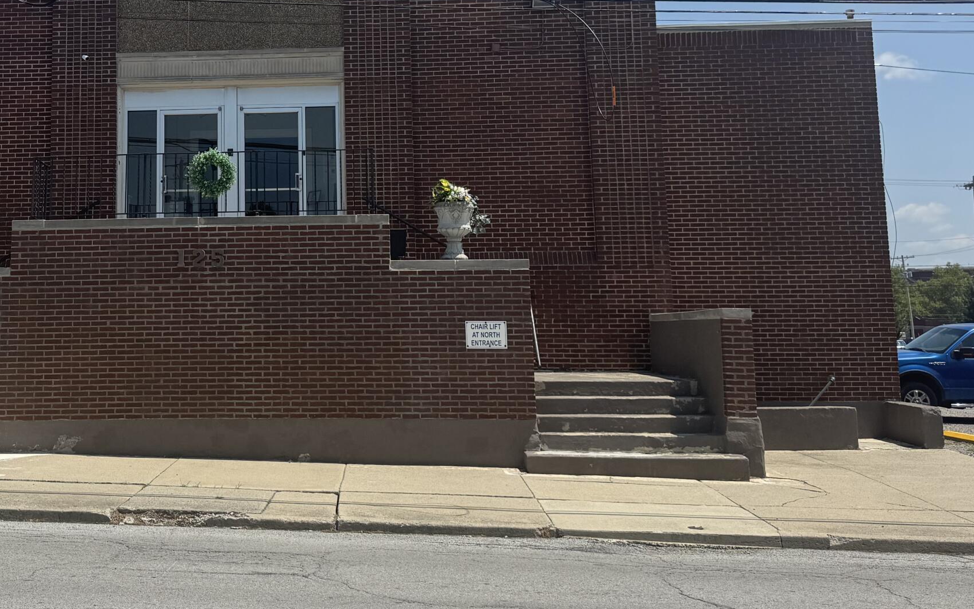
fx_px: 1195
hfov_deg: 43.4
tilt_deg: +8.5
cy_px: 135
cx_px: 282
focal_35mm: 45
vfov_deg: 28.1
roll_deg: +1.3
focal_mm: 6.76
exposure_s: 1/5814
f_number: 1.78
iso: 80
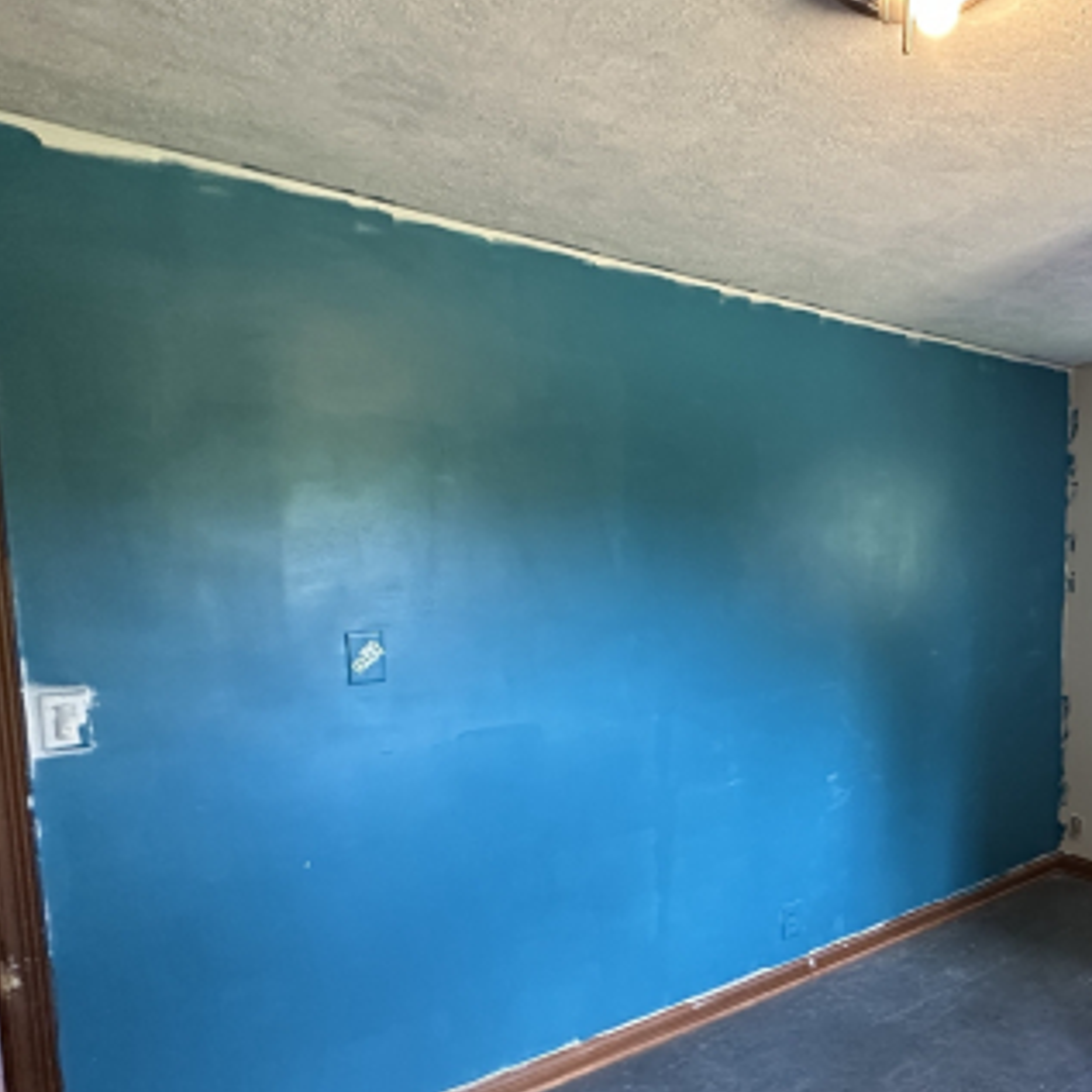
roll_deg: -0.9
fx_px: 928
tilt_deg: -5.6
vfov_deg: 60.4
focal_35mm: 26
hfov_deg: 56.3
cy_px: 658
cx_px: 884
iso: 500
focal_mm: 2.22
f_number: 2.2
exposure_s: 1/60
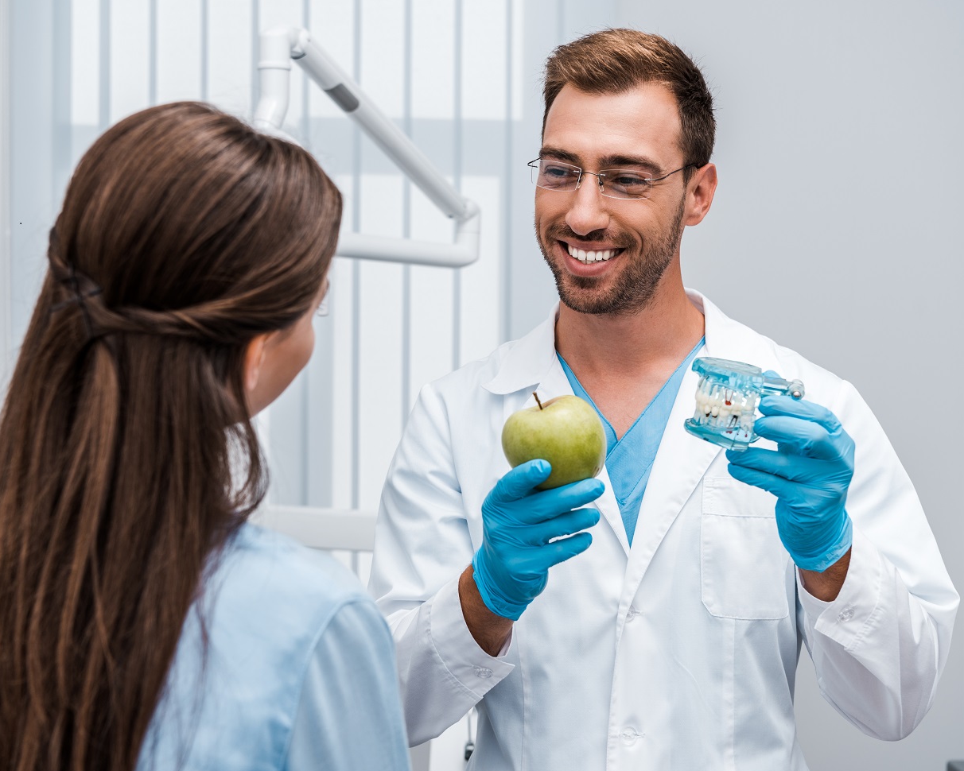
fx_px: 1627
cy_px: 385
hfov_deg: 33.0
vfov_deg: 26.7
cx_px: 457
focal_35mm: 57
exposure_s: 1/160
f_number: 5
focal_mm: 50
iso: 100
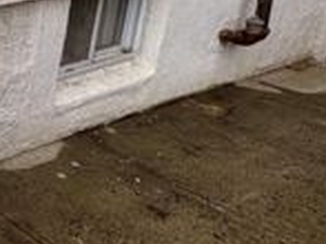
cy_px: -53
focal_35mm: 61
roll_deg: -1.1
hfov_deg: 19.8
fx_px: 574
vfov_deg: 22.1
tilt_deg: -13.2
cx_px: -304
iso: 40
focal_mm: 2.22
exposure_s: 1/587
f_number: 2.2
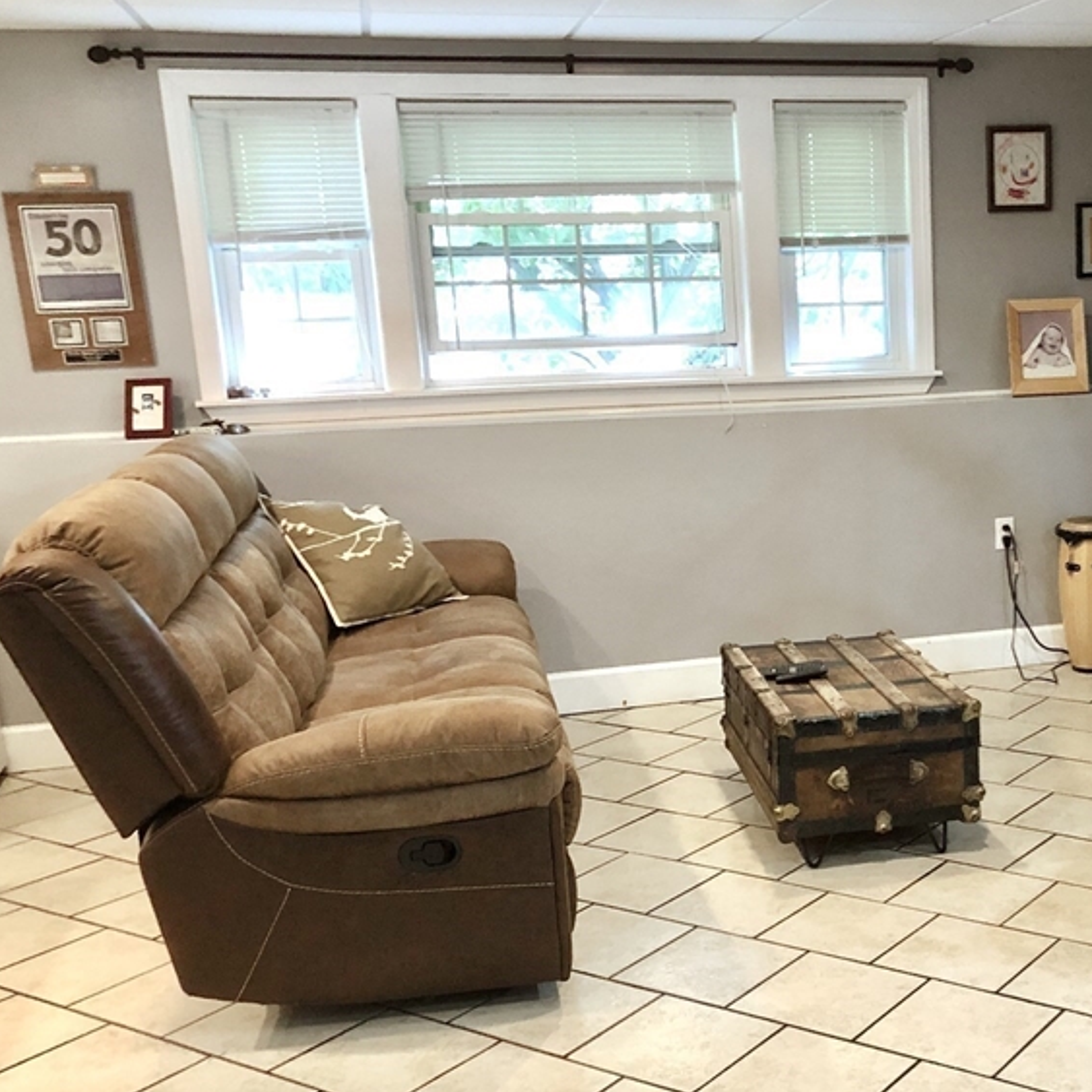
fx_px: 1606
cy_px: 675
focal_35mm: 45
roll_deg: +1.7
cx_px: 960
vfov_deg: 37.4
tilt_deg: -14.3
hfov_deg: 35.6
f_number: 1.8
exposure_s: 1/15
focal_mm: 4
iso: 80
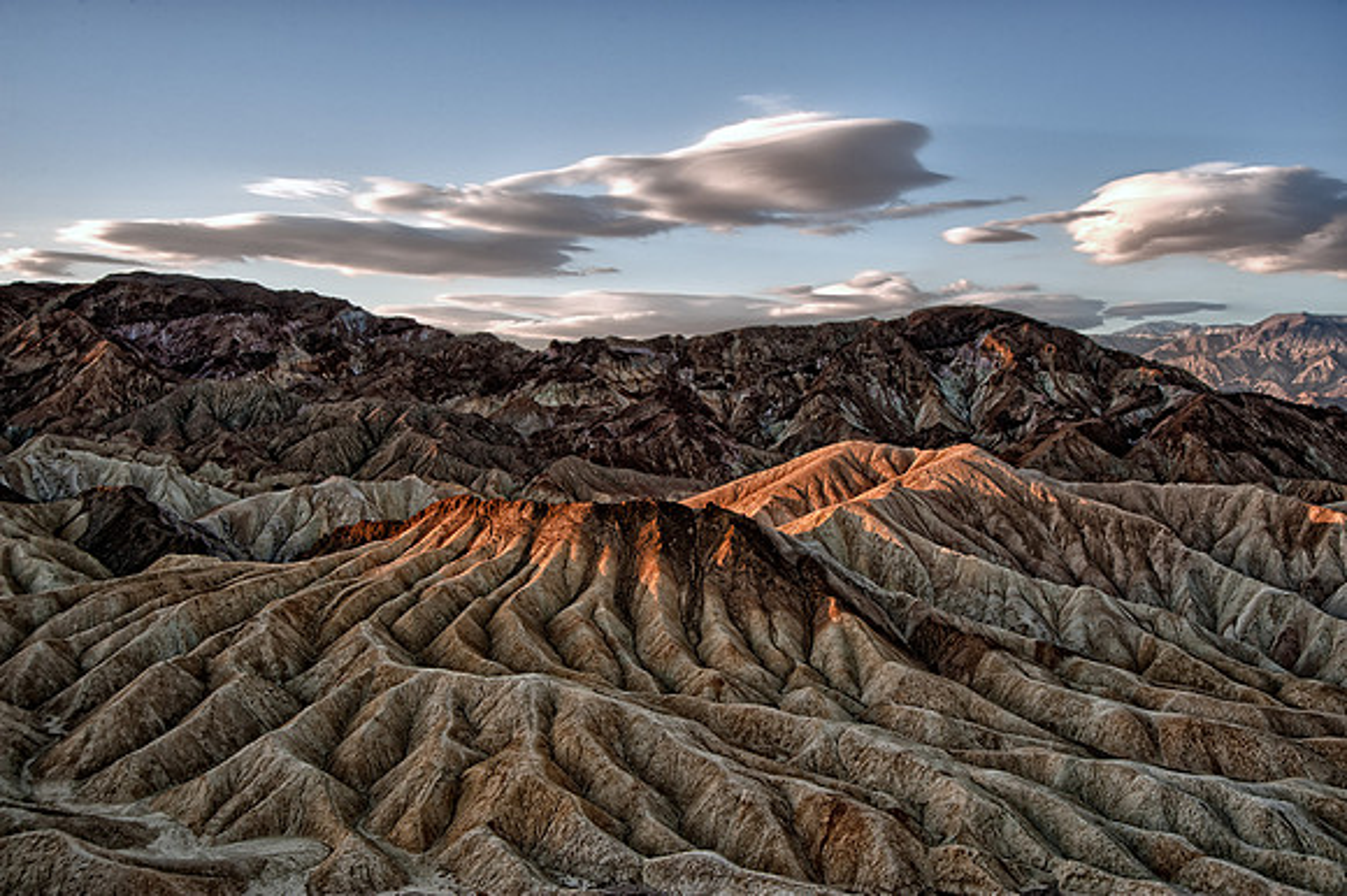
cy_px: 448
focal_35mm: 35
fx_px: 1309
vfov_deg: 37.8
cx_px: 674
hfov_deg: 54.5
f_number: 11
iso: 200
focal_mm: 35
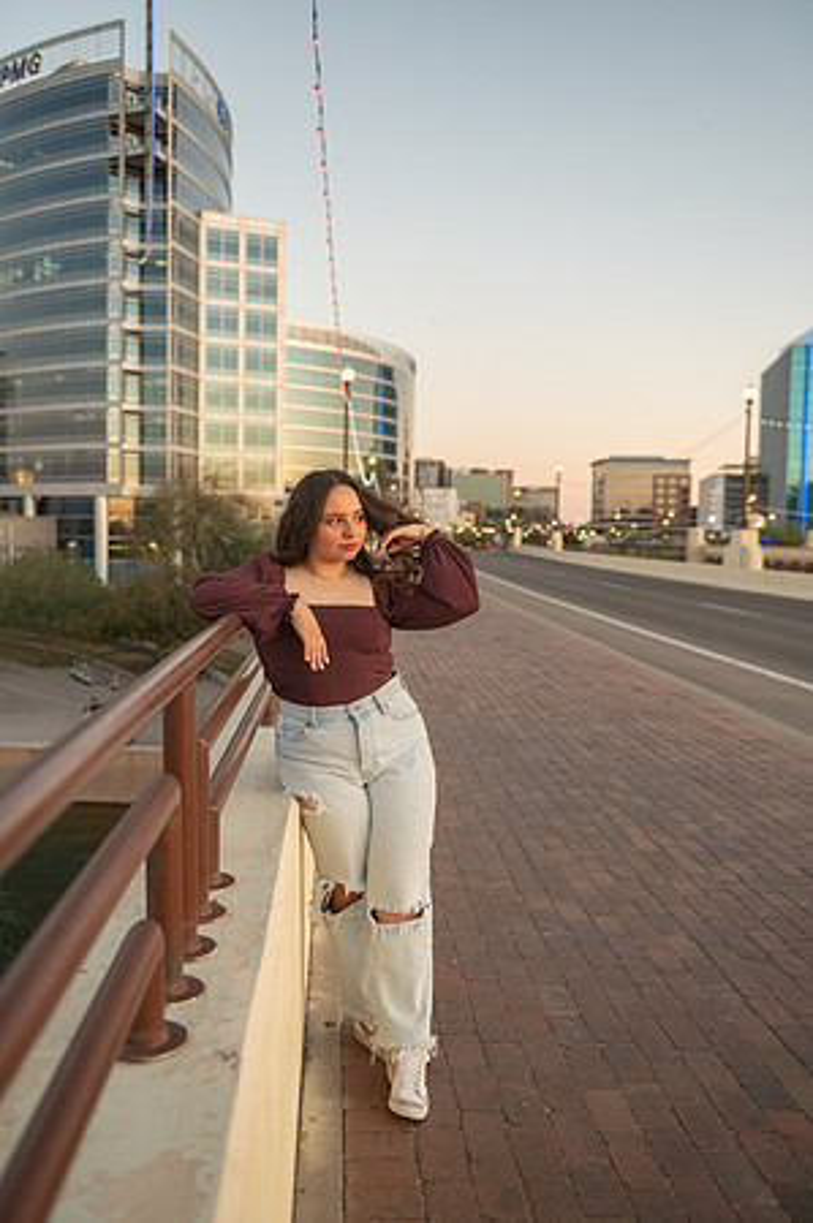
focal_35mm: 32
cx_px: 406
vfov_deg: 58.8
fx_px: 1086
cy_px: 612
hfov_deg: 41.0
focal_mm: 32
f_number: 3.2
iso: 640
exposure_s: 1/400
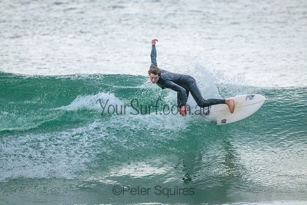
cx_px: 154
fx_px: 6823
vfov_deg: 1.7
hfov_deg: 2.6
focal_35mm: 800
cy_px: 102
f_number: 11
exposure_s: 1/2000
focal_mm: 800
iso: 9000
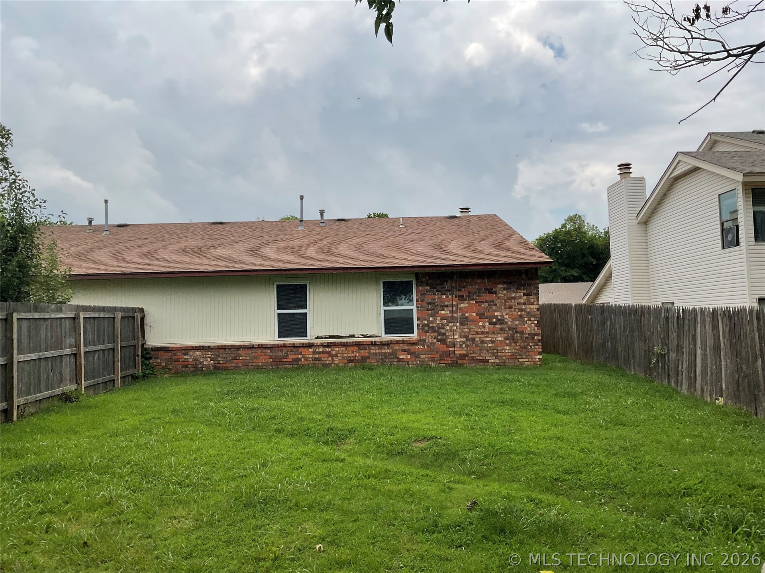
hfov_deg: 61.7
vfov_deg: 48.2
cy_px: 286
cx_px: 382
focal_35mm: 29
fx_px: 641
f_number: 1.8
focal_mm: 3
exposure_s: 1/2227
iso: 16
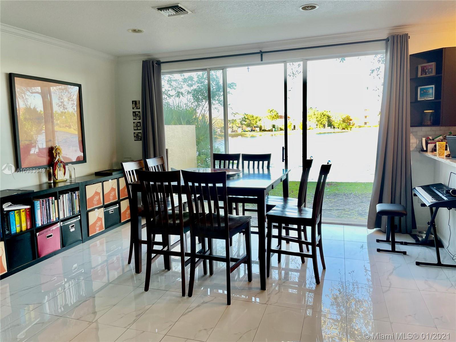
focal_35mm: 26
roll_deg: +1.5
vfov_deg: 53.1
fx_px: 343
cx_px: 228
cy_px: 171
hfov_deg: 67.3
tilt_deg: -6.4
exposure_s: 1/120
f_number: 1.6
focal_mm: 4.2
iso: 80
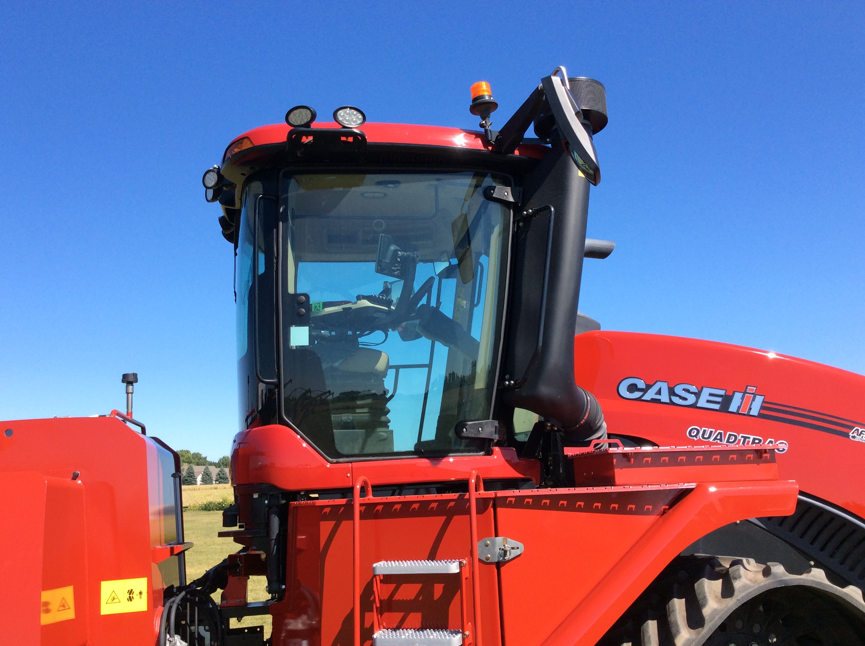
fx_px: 798
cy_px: 323
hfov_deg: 56.9
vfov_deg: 44.1
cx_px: 432
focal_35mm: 32
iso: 32
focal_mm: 3.3
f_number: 2.4
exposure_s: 1/907
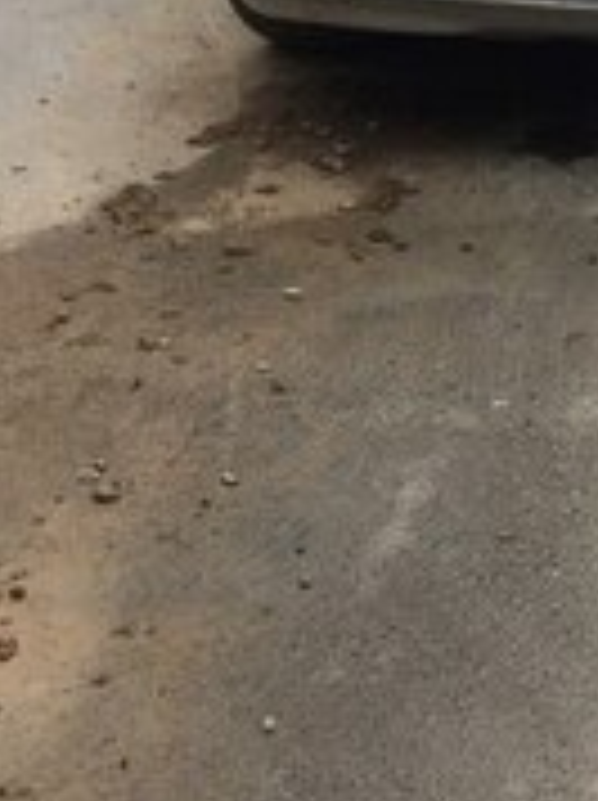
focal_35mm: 81
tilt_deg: -10.4
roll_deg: -1.4
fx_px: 1870
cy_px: -202
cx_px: 755
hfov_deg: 17.2
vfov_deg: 22.0
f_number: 2.2
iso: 32
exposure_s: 1/595
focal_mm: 4.15
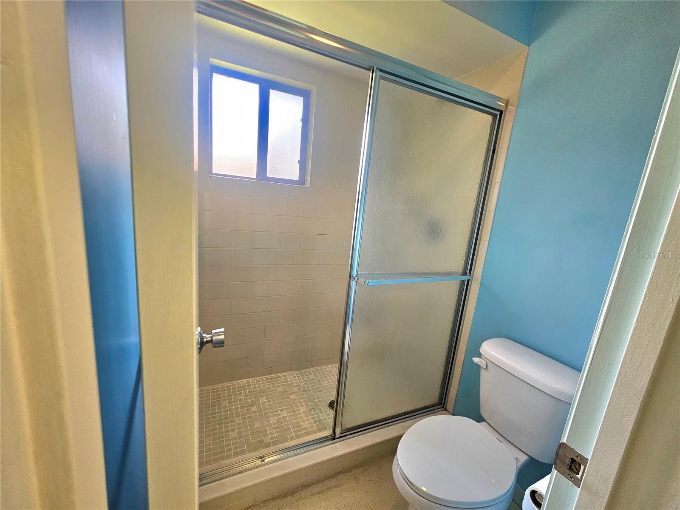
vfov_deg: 89.9
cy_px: 255
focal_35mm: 13
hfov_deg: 106.2
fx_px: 255
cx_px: 340
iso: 100
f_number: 2.2
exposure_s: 1/60.2
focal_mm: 2.2
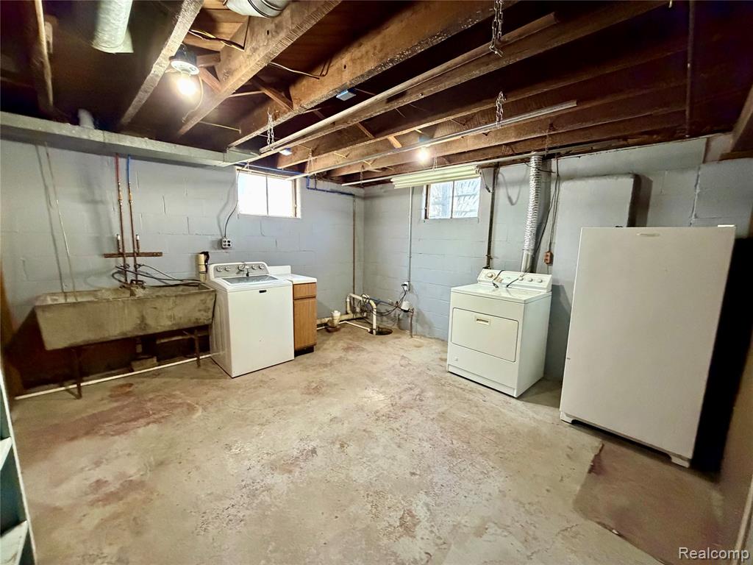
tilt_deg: -8.1
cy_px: 282
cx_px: 376
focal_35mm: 14
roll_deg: -0.4
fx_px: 305
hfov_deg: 102.1
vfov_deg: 85.7
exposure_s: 1/60
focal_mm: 2.22
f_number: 2.2
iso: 1000
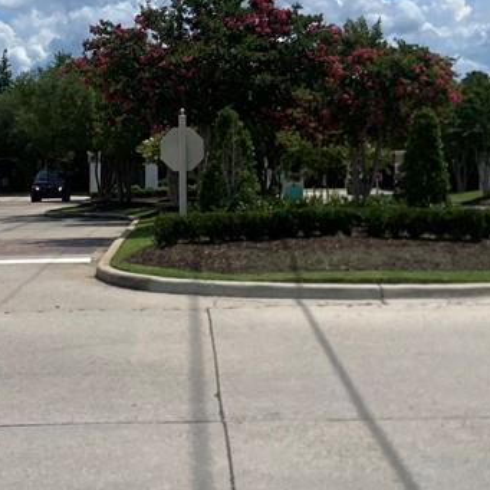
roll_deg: -0.3
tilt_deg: +0.4
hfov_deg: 25.0
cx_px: 246
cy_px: 148
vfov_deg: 24.8
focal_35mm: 69
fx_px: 1105
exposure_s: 1/6410
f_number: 1.8
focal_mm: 4.25
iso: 32
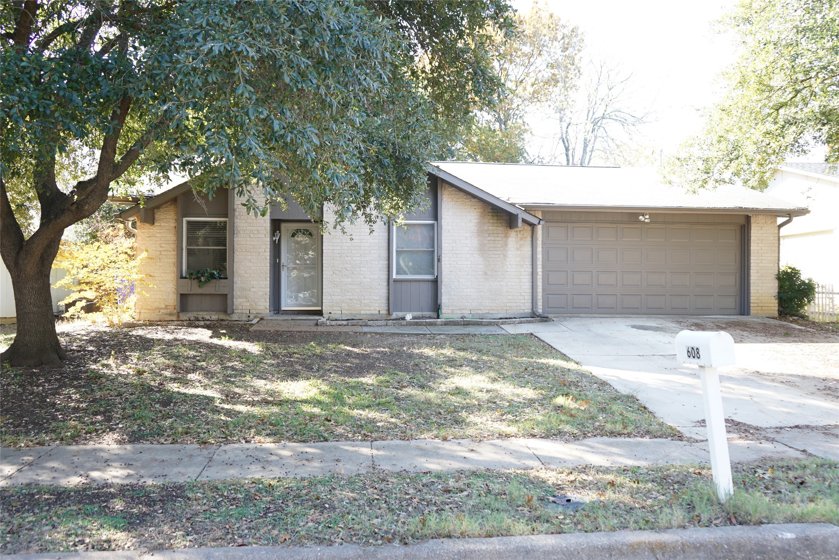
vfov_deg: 45.0
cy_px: 280
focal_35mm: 29
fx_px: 676
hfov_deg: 63.7
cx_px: 420
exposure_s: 1/80
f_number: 4.5
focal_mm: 29
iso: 200
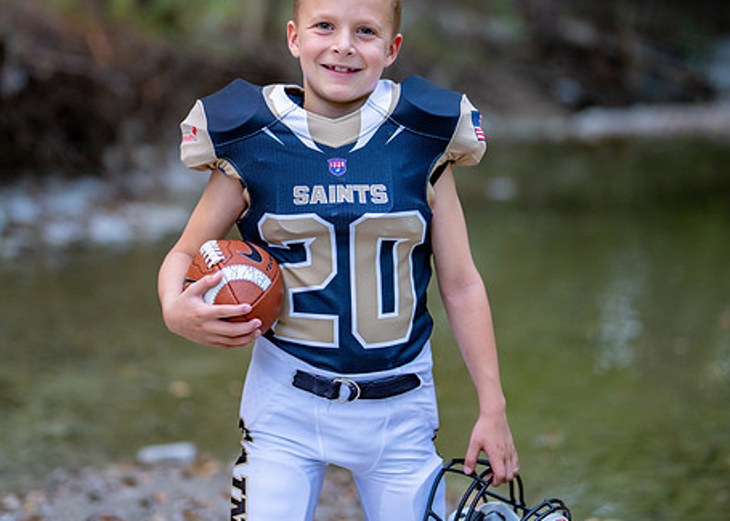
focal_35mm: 82
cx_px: 351
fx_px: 1700
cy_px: 193
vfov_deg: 17.4
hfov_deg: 24.2
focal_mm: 50
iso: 500
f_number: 1.2
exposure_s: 1/500
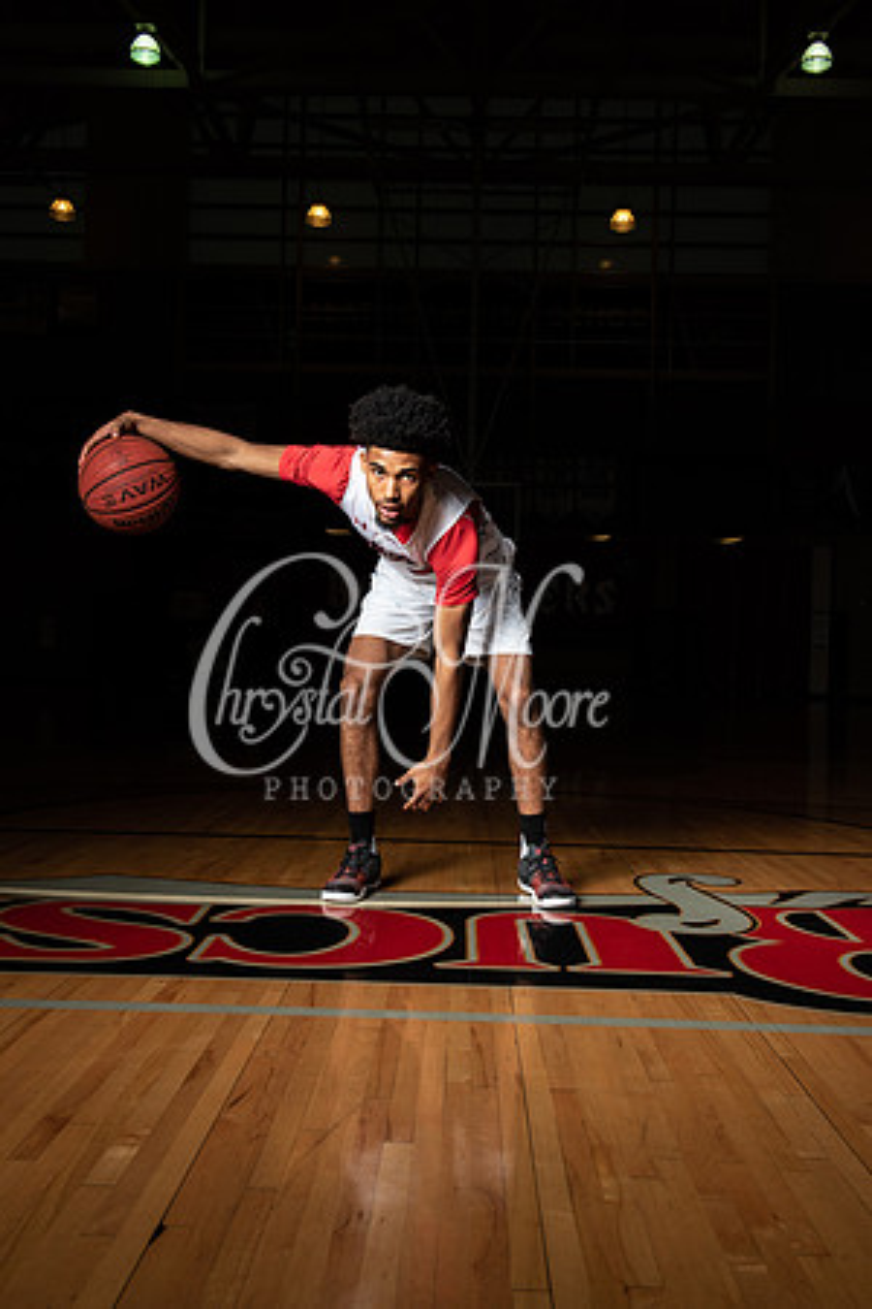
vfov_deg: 54.4
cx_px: 436
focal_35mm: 35
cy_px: 654
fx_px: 1272
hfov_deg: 37.9
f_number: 14
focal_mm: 35
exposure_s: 1/200
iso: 320
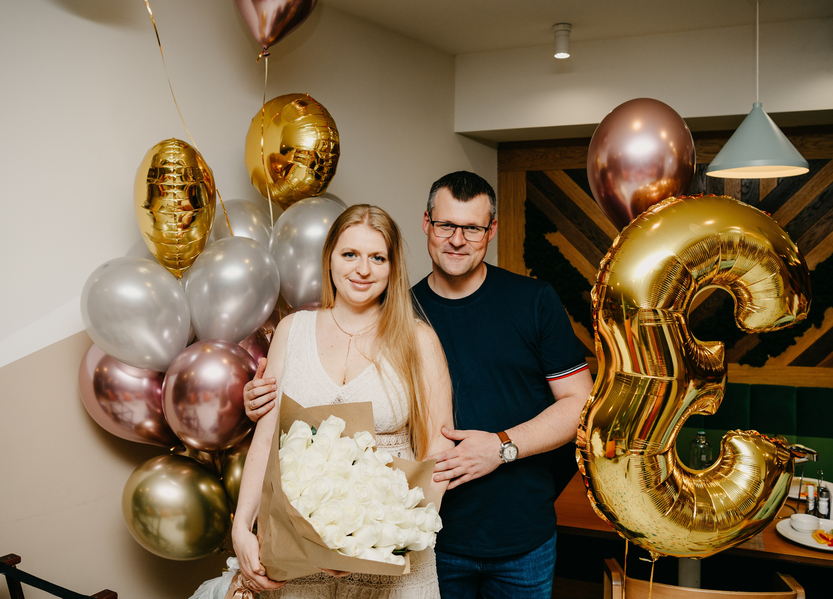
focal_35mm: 33
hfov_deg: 56.8
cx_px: 416
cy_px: 277
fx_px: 771
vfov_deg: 42.4
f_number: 3.5
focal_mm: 28
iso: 200
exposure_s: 1/160
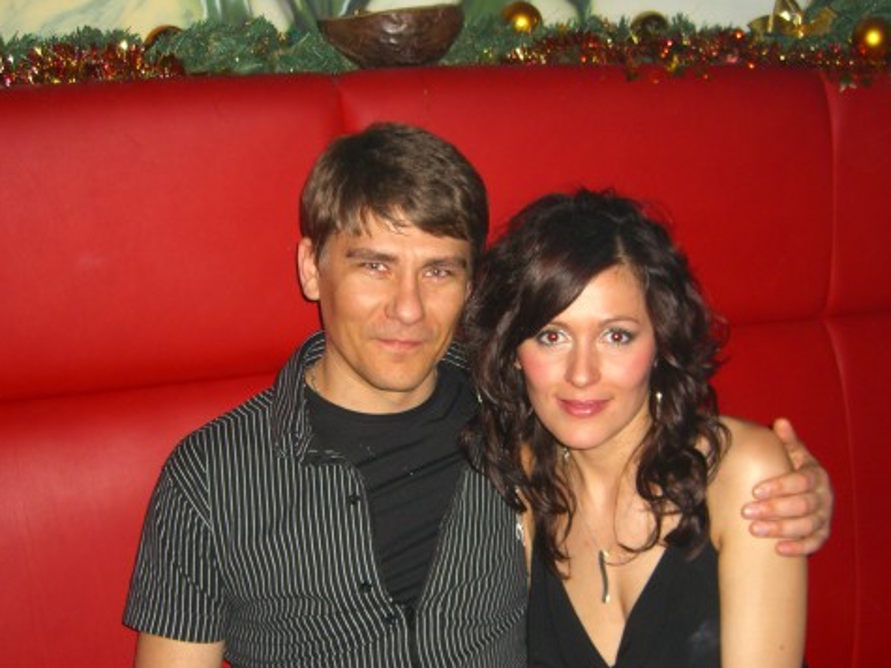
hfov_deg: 39.6
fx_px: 1235
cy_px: 417
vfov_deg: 30.1
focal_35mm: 48
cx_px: 475
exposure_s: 1/60
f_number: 2.8
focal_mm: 7.9
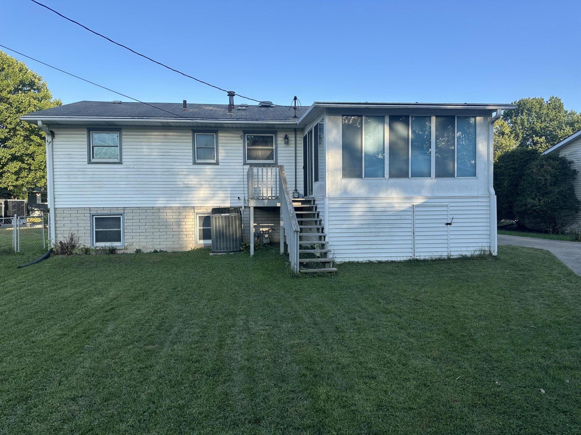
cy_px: 218
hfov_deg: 71.6
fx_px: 403
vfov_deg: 56.8
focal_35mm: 24
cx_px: 290
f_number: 1.78
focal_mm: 6.86
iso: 80
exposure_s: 1/1453
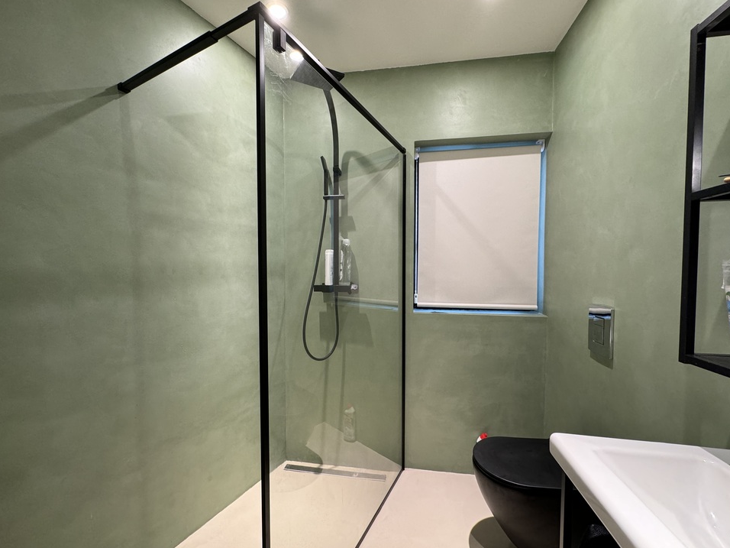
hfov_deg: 98.2
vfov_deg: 81.7
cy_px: 280
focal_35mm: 15
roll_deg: -0.4
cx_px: 360
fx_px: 316
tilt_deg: -1.8
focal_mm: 2.22
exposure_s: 1/50
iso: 200
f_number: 2.2
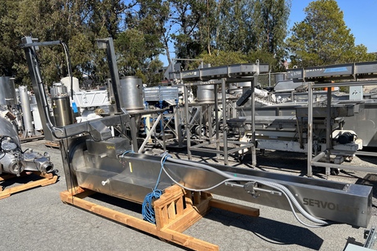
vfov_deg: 46.3
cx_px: 184
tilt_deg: -11.0
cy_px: 140
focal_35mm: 28
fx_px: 293
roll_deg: +4.2
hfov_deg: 65.5
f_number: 1.5
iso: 50
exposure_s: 1/3571
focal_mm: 5.7
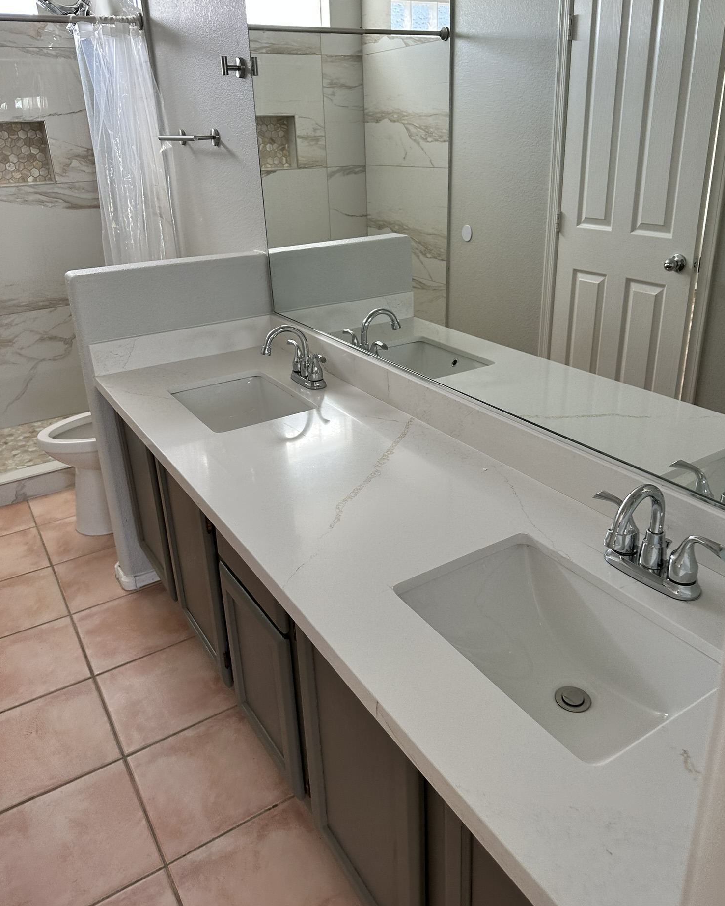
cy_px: 415
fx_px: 697
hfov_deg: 54.9
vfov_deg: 65.9
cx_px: 375
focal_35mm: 26
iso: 125
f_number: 1.78
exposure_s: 1/121
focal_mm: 6.86
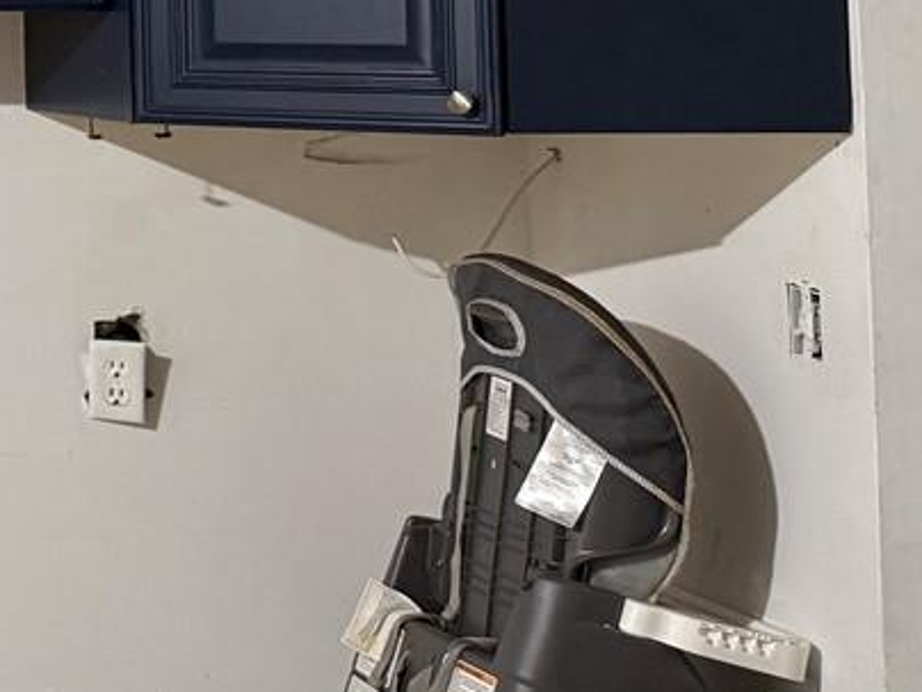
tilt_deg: +3.9
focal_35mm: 95
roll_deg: +0.6
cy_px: -171
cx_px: -885
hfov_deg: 16.3
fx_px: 2530
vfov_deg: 15.0
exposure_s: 1/60
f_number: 1.78
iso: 160
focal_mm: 6.76
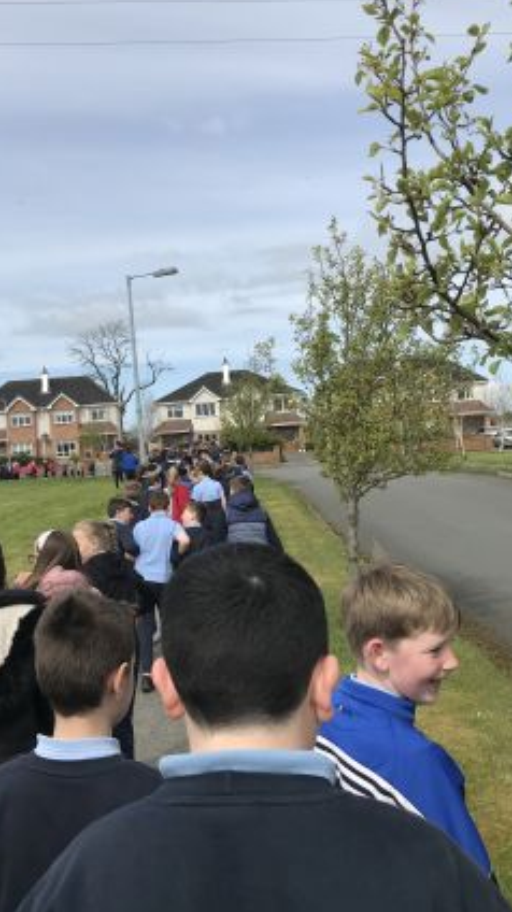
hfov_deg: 32.3
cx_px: 141
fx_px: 870
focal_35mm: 36
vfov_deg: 55.2
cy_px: 404
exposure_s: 1/2457
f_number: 1.8
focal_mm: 3.99
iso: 20
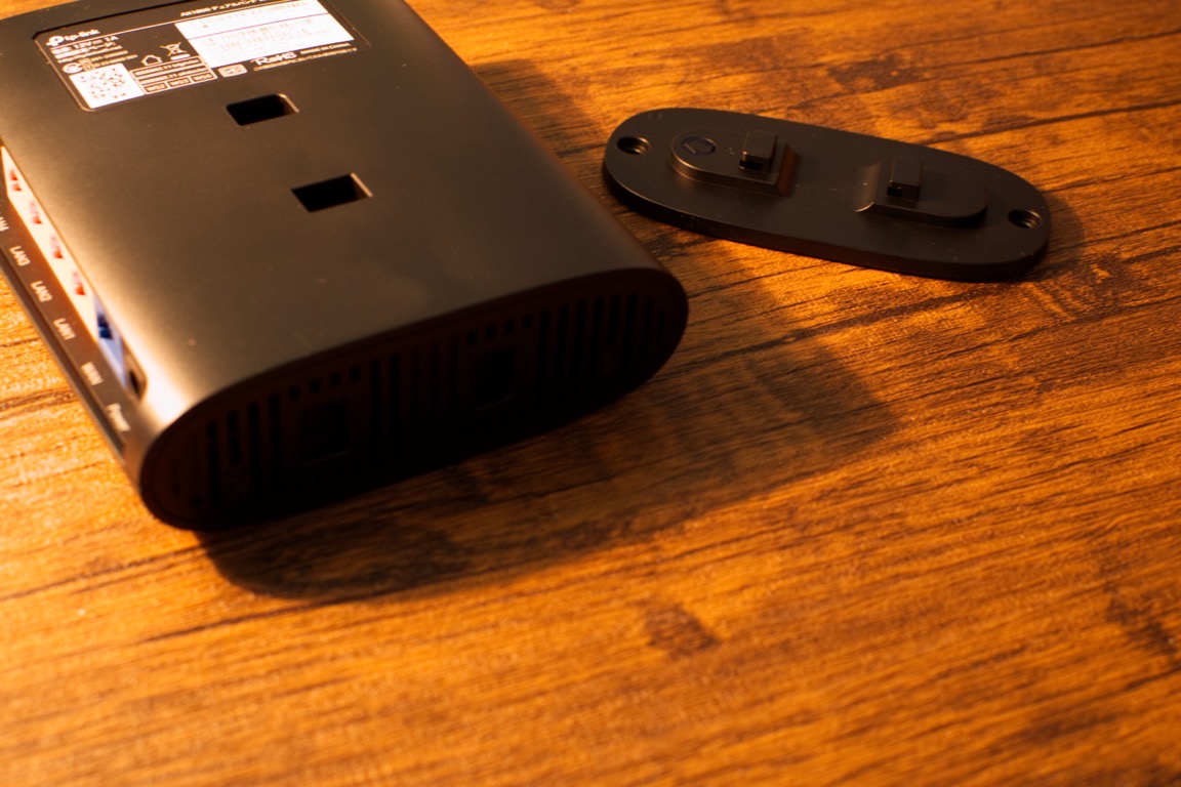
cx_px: 590
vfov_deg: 25.8
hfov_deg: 37.9
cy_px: 394
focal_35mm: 52
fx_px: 1722
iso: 1600
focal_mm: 35
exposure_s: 1/25
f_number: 6.3
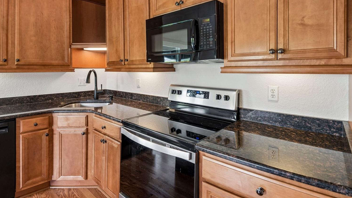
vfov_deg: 60.1
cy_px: 72
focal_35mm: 18
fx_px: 168
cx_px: 184
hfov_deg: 92.6
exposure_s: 1/8
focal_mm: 16
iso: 400
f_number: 8
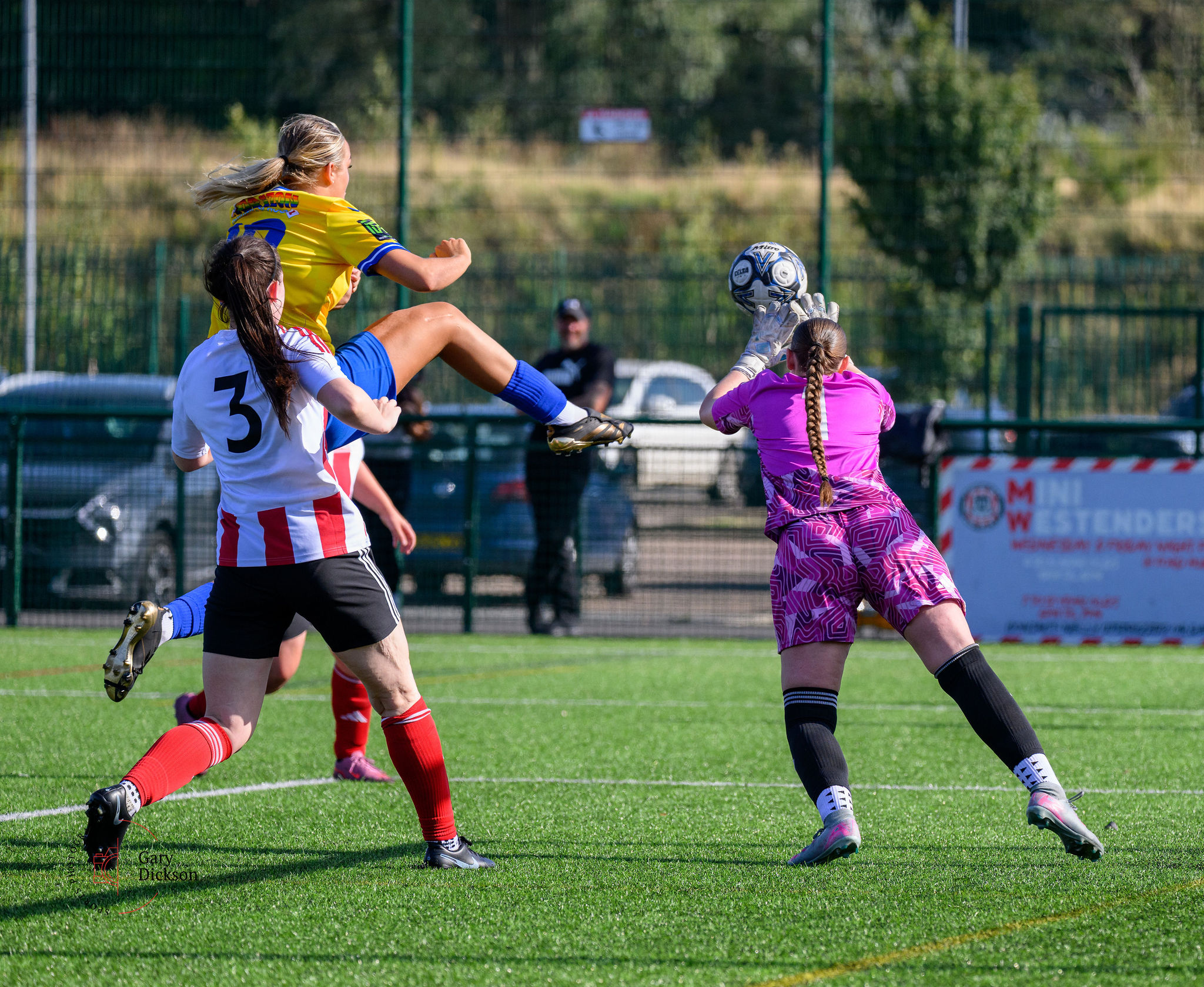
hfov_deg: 5.9
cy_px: 484
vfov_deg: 4.8
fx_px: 11718
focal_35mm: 326
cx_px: 853
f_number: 5
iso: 640
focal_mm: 240
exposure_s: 1/2000
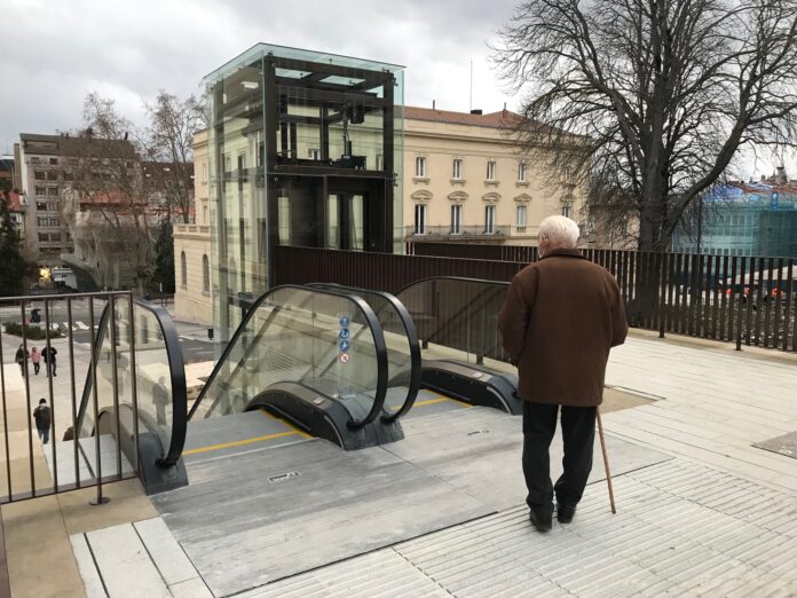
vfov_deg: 49.7
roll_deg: +0.7
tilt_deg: -6.4
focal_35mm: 28
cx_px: 398
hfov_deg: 63.4
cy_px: 299
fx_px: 645
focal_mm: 3.99
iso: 25
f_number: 1.8
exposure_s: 1/33
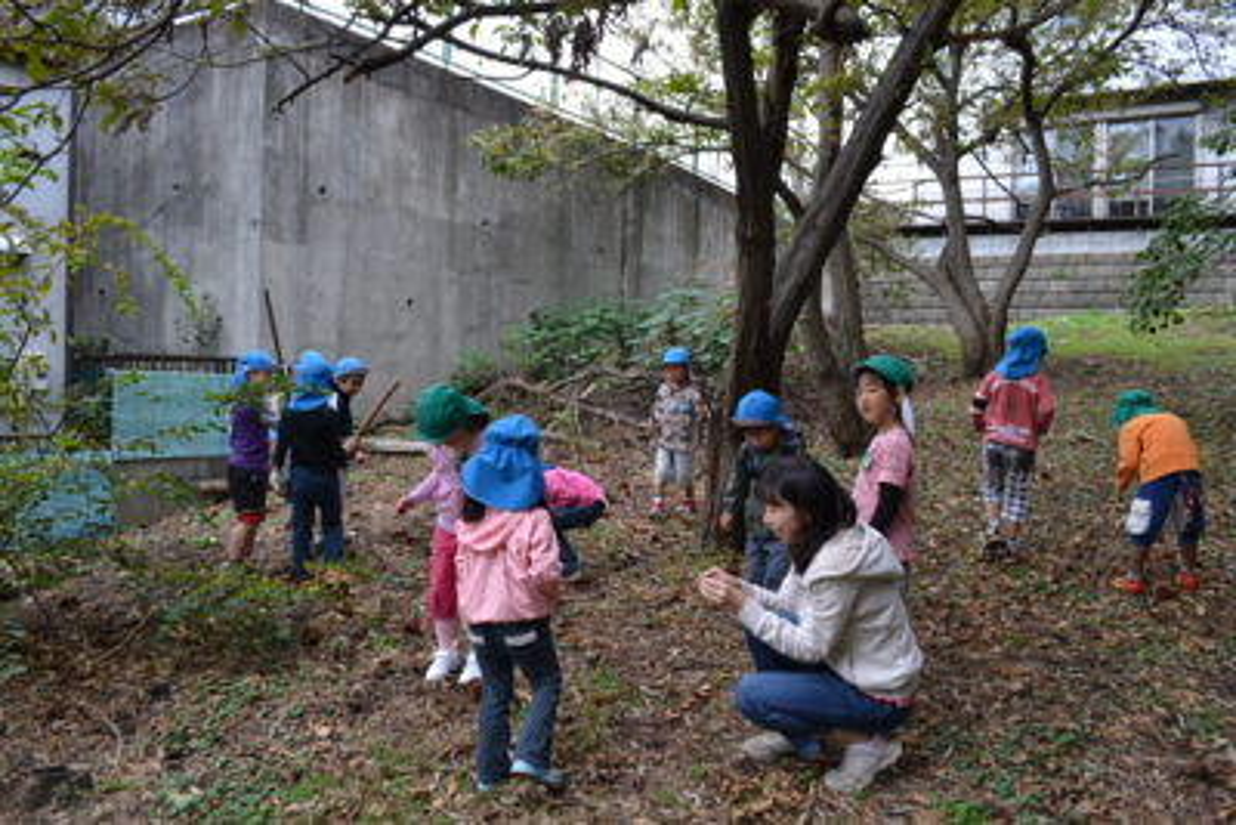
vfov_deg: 48.0
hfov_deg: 67.4
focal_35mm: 27
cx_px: 618
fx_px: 927
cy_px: 412
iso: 400
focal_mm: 18
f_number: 5.6
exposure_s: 1/125
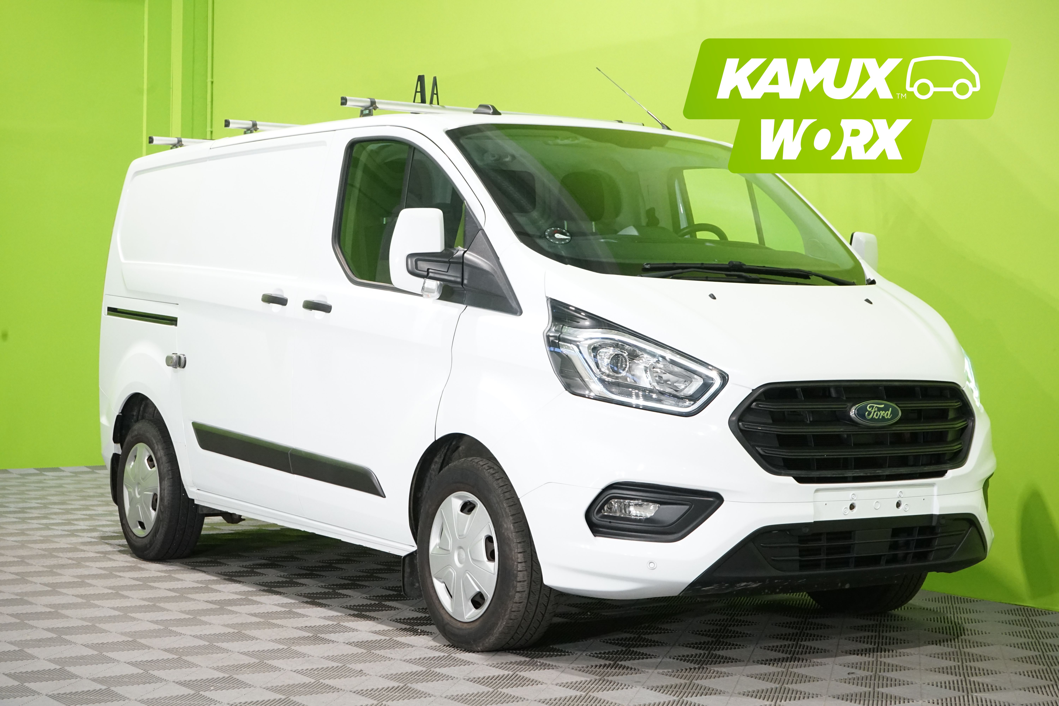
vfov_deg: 22.3
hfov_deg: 32.9
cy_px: 353
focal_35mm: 61
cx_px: 530
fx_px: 1794
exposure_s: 1/40
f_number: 10
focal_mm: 61
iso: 4000
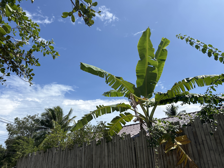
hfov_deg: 67.3
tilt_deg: +27.0
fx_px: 168
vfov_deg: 53.1
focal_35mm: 26
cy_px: 84
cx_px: 112
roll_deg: +1.9
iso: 50
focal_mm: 5.7
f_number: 1.5
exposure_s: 1/6211
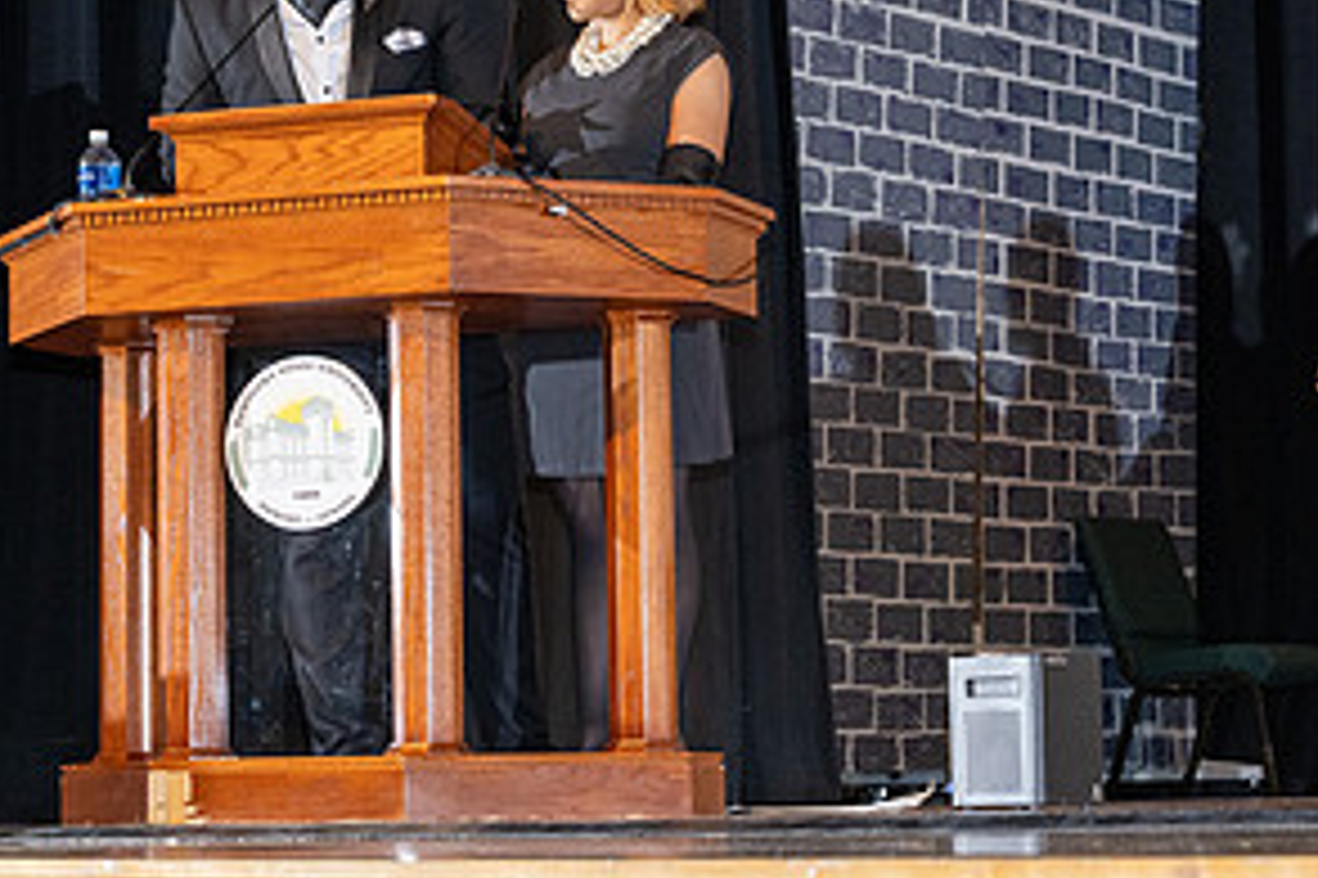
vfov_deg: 12.8
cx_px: 580
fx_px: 3915
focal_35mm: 107
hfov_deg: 19.1
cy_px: 425
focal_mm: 54
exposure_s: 1/200
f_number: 5.6
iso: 1600
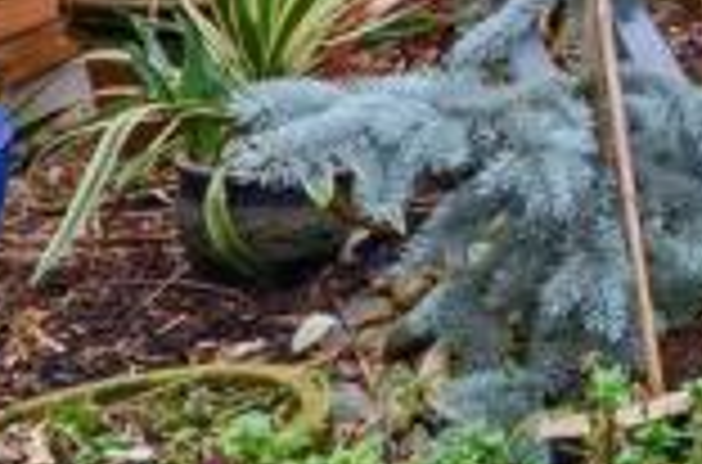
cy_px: -297
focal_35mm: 63
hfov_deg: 21.2
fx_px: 1225
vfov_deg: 18.2
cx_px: 1264
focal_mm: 10
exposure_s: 1/30
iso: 640
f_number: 20
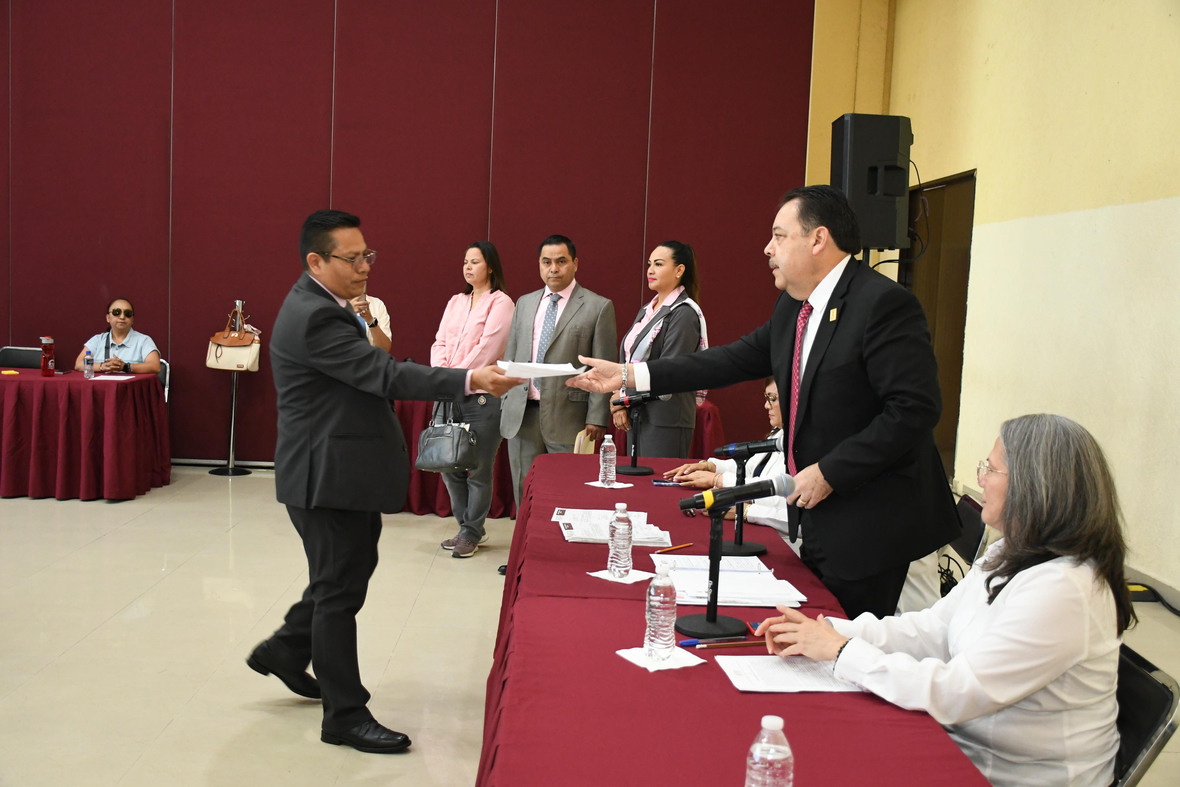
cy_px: 394
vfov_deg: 34.2
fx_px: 1278
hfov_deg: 49.6
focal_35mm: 39
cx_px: 590
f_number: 3.8
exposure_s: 1/100
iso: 2500
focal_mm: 26
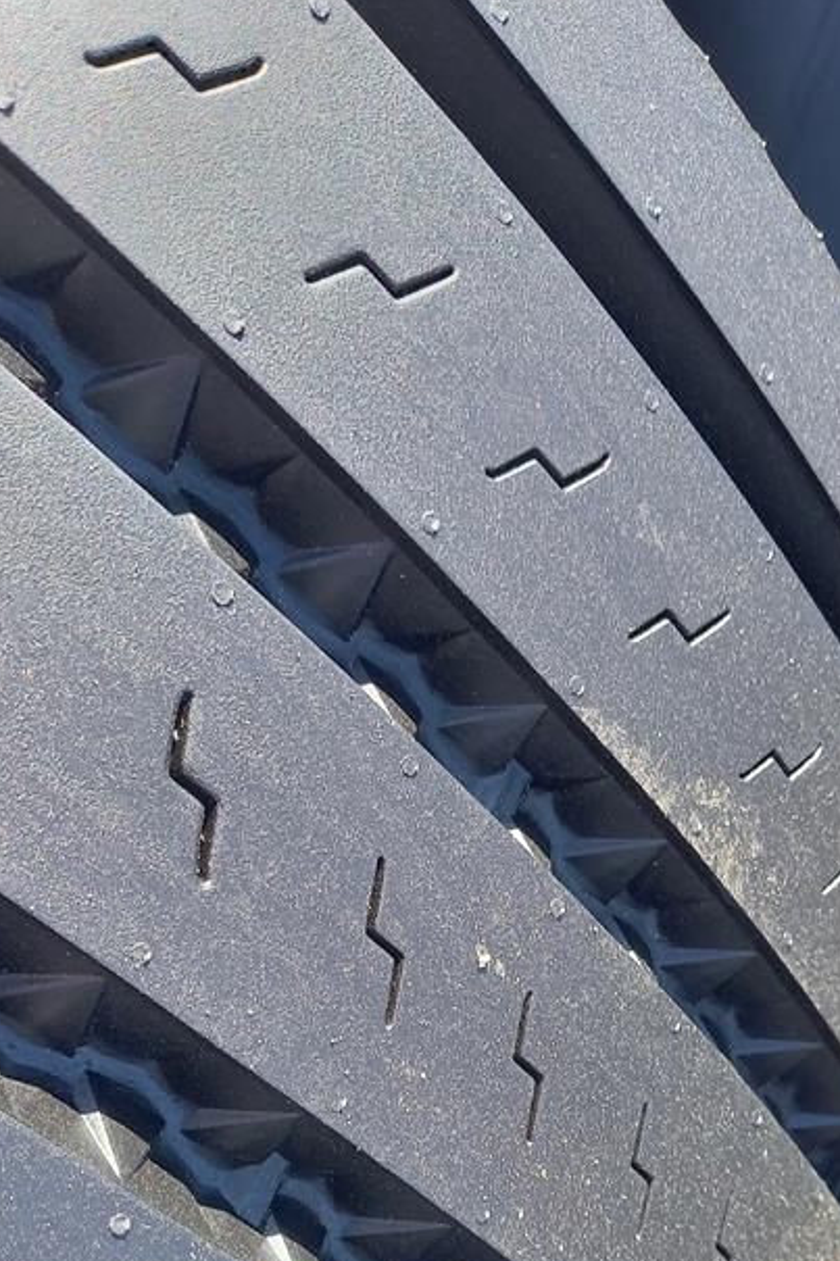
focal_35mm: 44
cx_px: 467
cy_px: 925
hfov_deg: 30.5
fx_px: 1541
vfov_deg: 43.3
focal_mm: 4.65
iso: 50
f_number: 1.8
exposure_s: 1/107
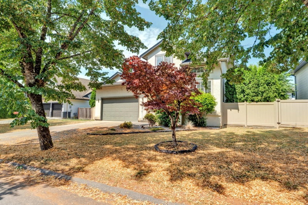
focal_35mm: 20
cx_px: 154
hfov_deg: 85.4
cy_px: 102
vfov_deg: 63.2
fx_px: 167
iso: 400
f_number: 8
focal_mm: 19.5
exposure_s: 1/500
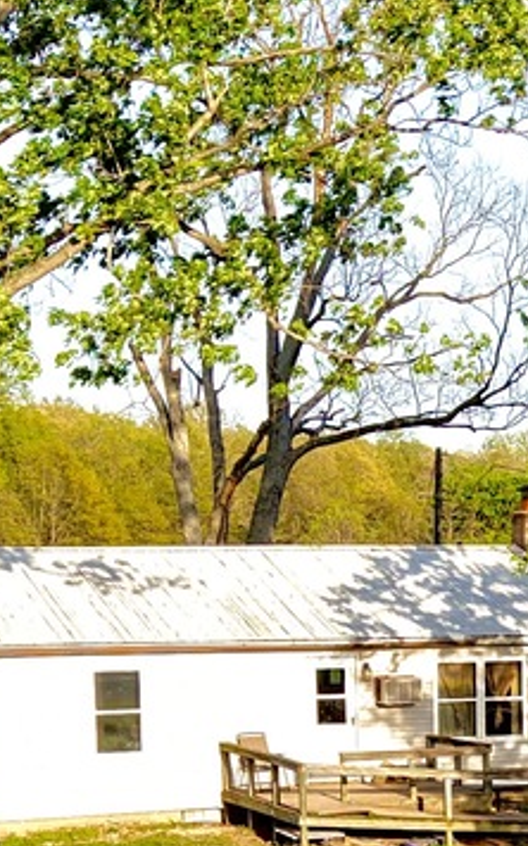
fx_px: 2375
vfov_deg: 19.7
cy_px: 817
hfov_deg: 12.2
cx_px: 725
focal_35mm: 103
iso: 100
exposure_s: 1/1000
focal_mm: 8.67
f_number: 1.8
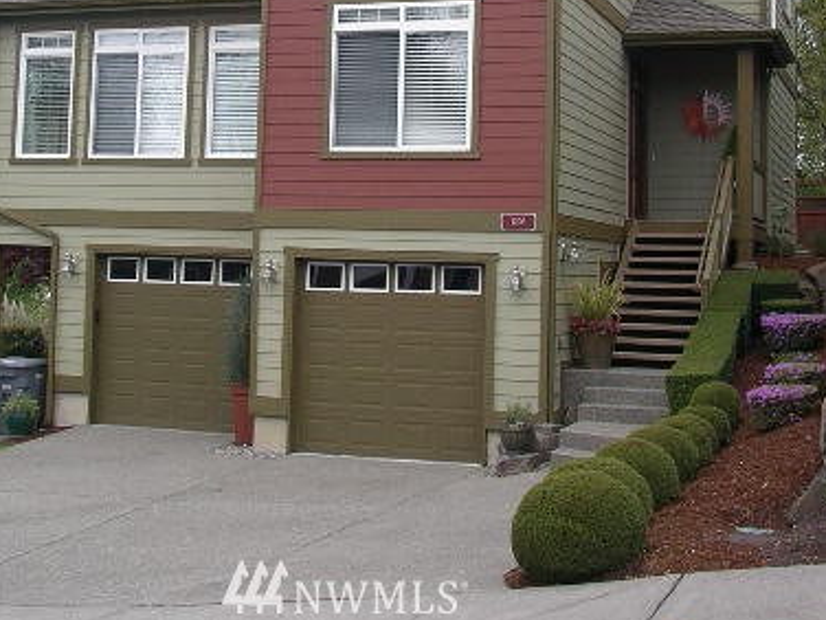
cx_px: 345
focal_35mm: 63
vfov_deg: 23.0
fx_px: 1503
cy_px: 143
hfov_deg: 30.7
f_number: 2.8
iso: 50
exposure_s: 1/500
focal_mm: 5.7
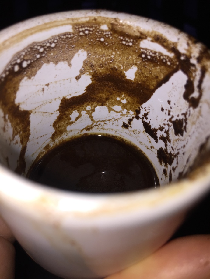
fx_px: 235
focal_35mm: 29
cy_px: 140
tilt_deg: -56.0
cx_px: 105
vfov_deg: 61.7
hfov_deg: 48.2
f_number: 2.2
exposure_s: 1/1883
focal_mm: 4.15
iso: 32
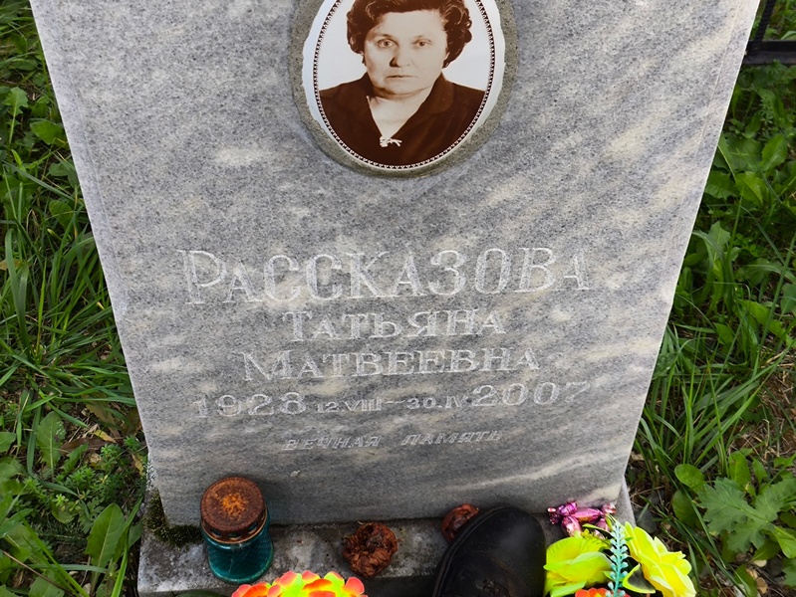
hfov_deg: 38.2
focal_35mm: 50
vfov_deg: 29.1
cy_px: 298
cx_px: 398
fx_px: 1150
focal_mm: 4.71
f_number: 1.7
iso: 50
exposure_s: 1/259
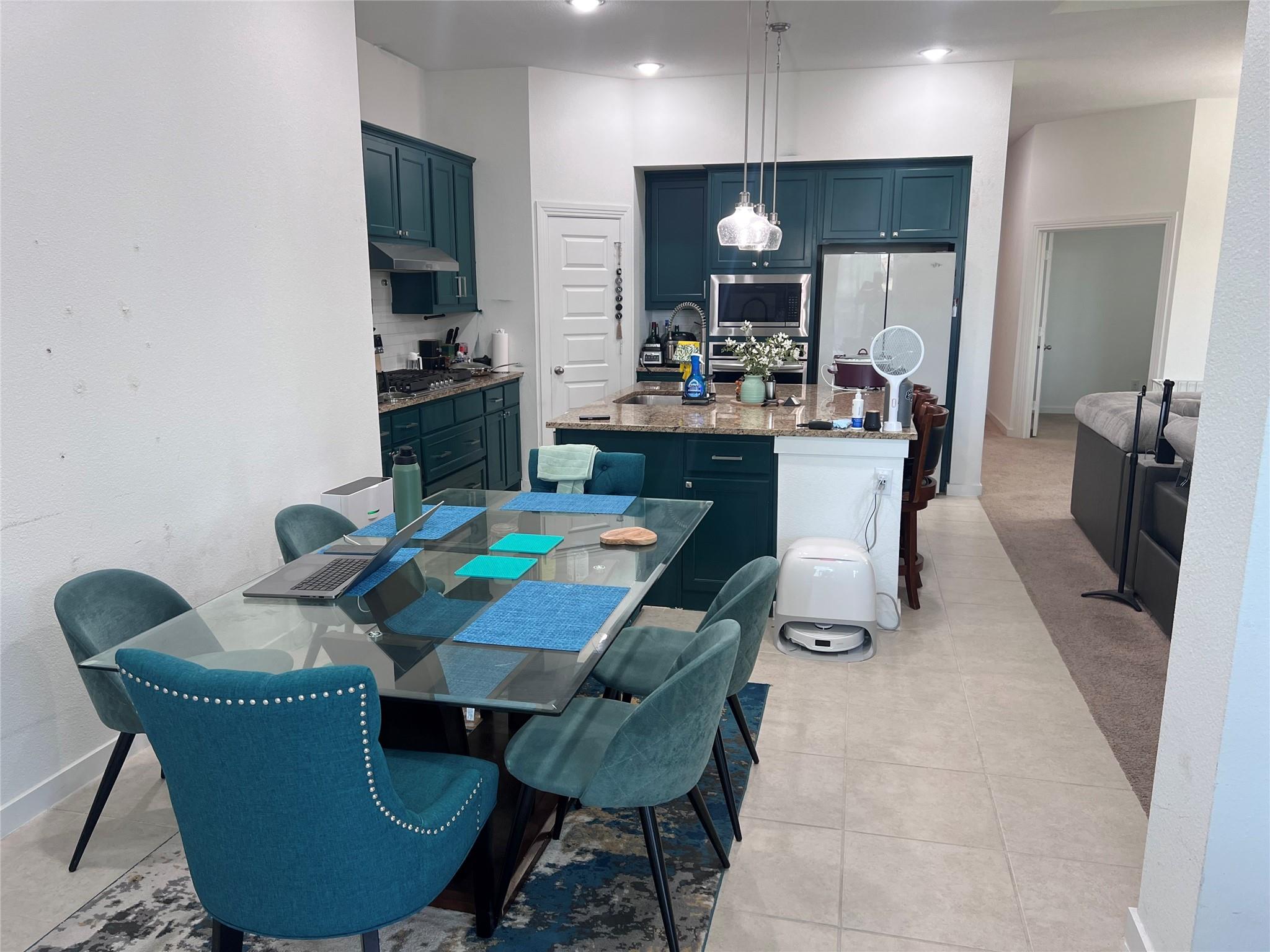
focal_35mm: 26
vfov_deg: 53.1
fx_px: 954
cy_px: 476
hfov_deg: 67.3
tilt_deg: -11.3
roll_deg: -0.2
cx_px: 635
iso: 100
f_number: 1.5
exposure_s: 1/120
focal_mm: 5.7
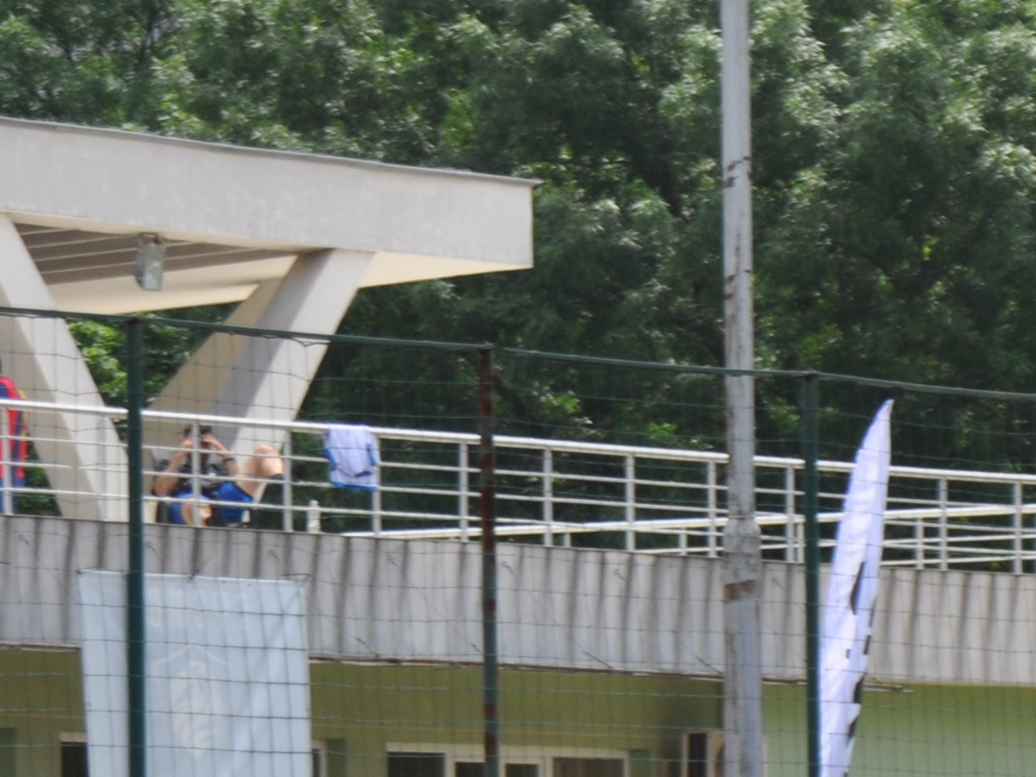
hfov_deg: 5.5
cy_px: 1123
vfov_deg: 4.1
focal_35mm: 363
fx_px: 10863
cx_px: 460
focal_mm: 66
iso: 200
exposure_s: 1/500
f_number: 5.6
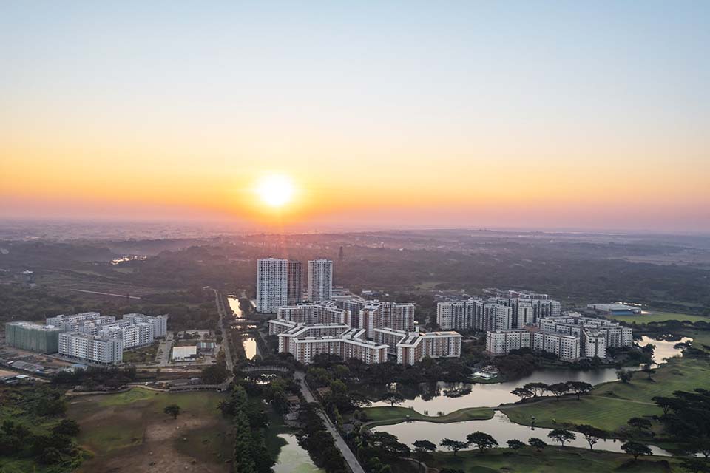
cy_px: 236
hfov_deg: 65.5
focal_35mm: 28
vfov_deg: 46.4
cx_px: 355
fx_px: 552
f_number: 7.1
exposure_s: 1/120
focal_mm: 10.26
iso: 100
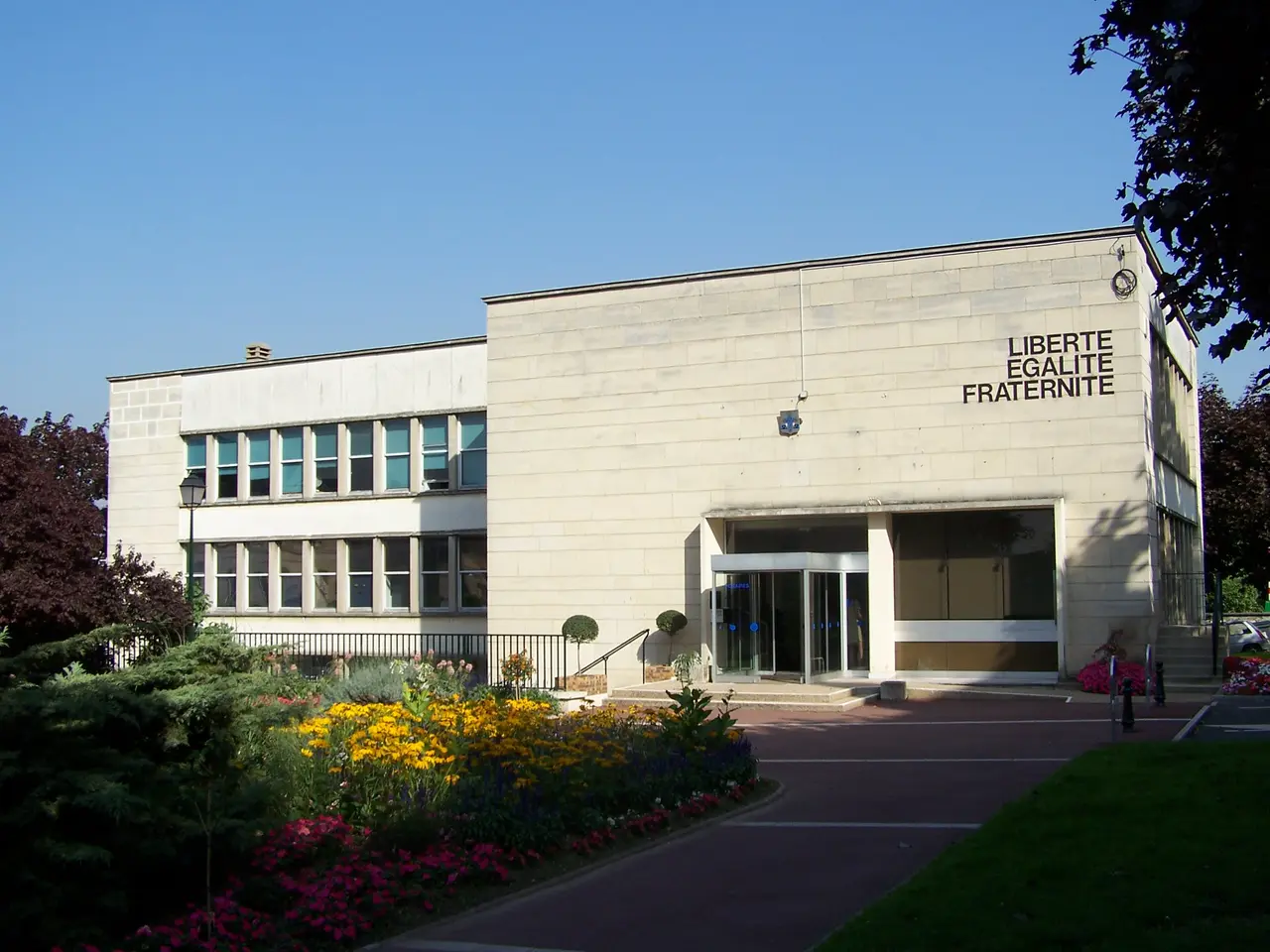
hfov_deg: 49.0
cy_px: 476
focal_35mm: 38
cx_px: 635
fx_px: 1394
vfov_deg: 37.7
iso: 80
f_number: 4
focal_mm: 6.3
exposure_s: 1/750
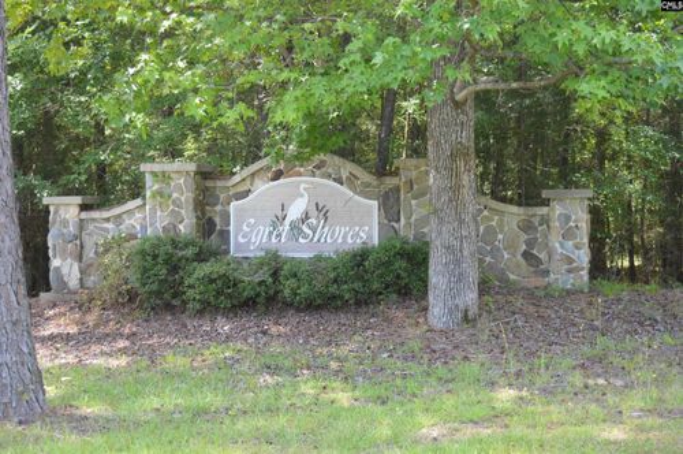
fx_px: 1080
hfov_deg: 35.1
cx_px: 342
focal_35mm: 57
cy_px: 227
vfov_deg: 23.7
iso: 280
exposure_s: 1/125
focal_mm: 38
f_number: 5.6
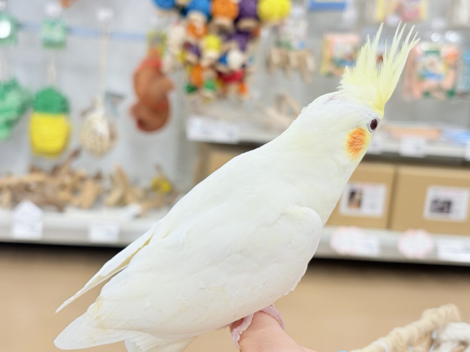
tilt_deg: -11.9
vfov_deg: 27.0
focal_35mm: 54
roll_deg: -4.3
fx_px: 733
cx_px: 234
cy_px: 176
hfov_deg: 35.5
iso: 32
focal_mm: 5.96
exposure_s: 1/50
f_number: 1.6
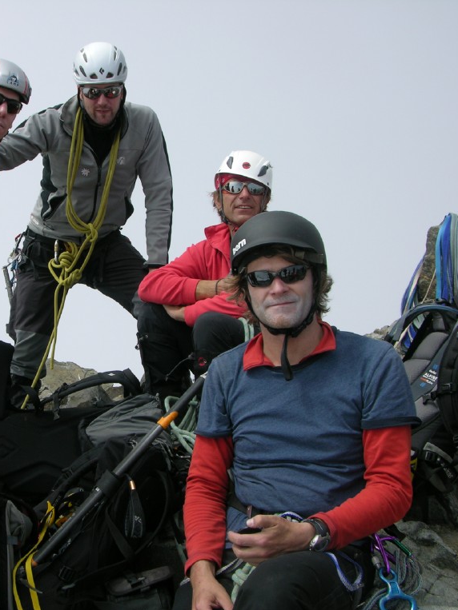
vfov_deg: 40.4
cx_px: 72
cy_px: 306
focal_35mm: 47
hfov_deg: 29.9
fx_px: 829
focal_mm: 8.9
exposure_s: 1/319
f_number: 6.3
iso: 50
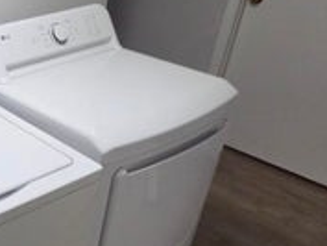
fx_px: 444
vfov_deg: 30.8
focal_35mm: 47
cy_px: 152
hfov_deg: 32.9
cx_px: -68
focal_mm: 2.2
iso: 640
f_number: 2.2
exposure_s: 1/60
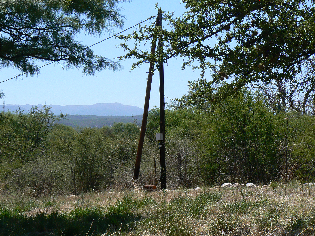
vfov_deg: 16.2
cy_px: 118
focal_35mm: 91
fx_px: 828
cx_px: 158
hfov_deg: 21.5
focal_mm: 15.2
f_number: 6.3
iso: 80
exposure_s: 1/500
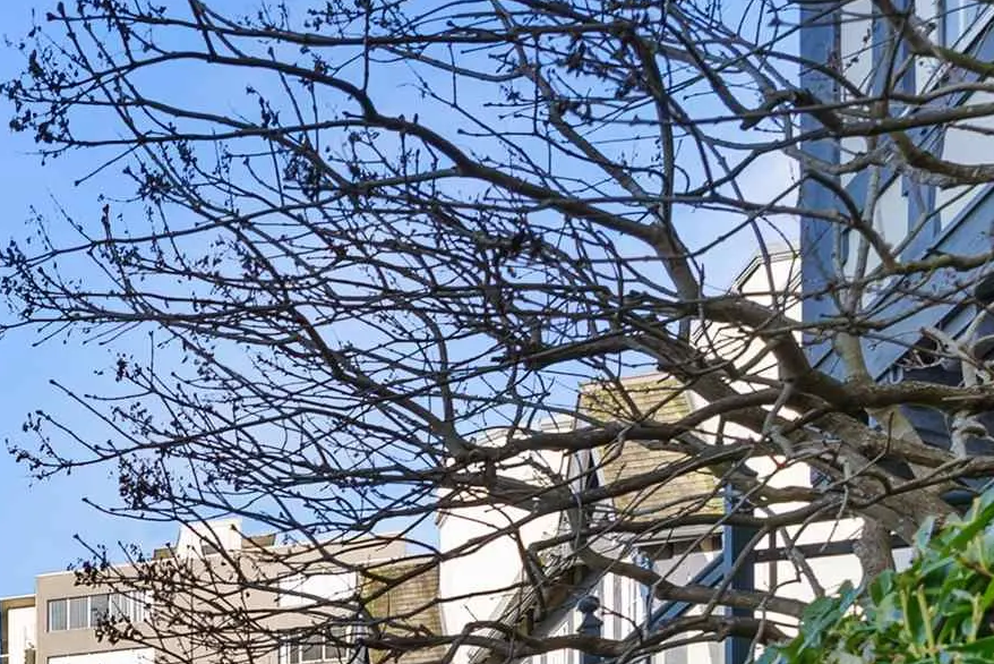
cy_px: 1157
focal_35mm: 56
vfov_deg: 19.1
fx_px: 1547
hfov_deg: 24.5
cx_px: -609
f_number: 6.3
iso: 40
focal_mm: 16
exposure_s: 1/25
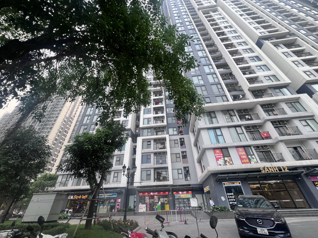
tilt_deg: +34.3
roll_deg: +2.0
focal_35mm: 13
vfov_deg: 89.9
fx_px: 119
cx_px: 159
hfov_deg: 106.2
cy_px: 119
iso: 32
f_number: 1.8
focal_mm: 1.57
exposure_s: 1/99
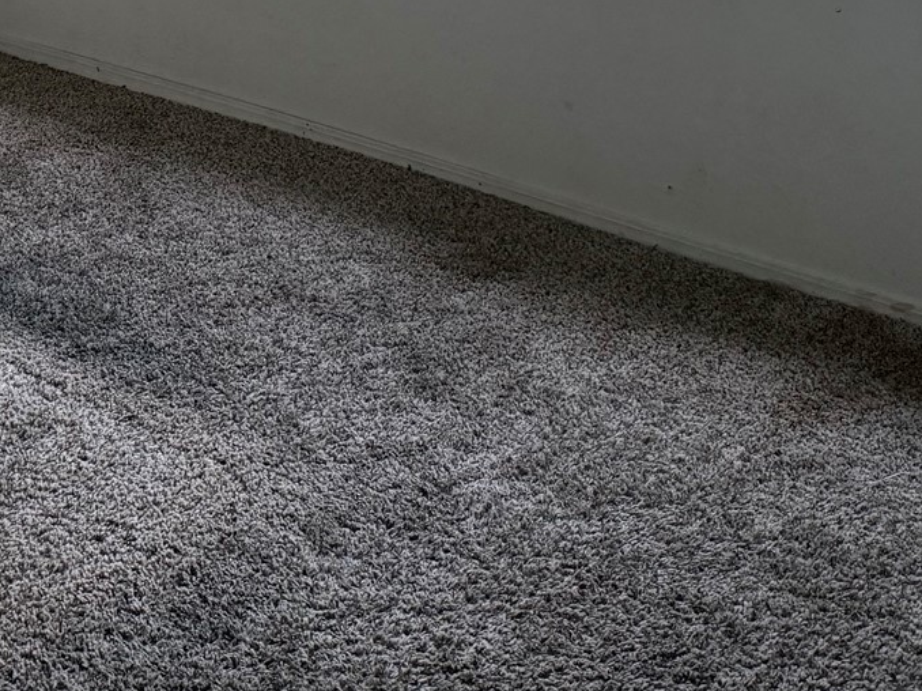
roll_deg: +0.3
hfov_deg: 27.6
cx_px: 105
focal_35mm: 68
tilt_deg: -7.5
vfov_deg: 19.7
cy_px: -231
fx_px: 1811
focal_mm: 6.76
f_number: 1.78
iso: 250
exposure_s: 1/60
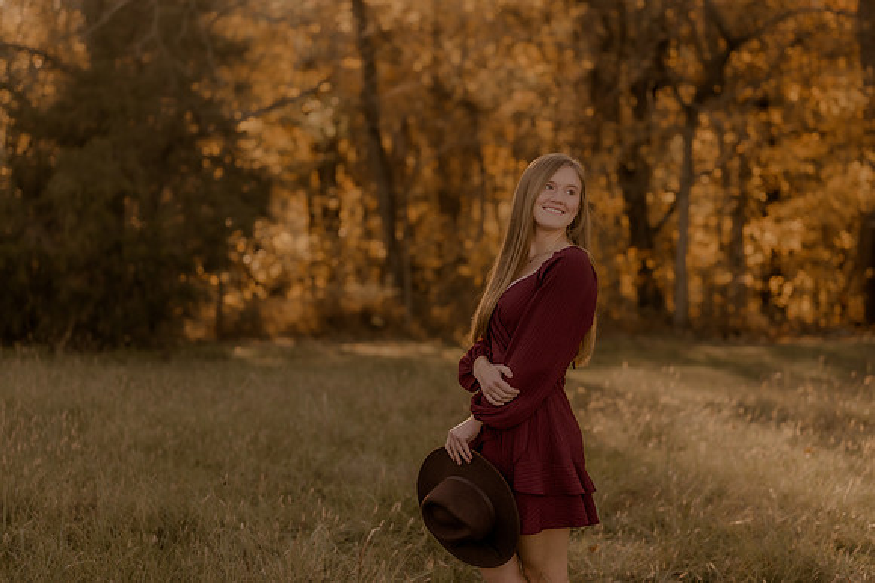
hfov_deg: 27.0
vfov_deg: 18.2
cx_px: 438
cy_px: 292
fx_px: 1822
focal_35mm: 75
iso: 250
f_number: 1.8
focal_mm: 50
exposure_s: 1/800
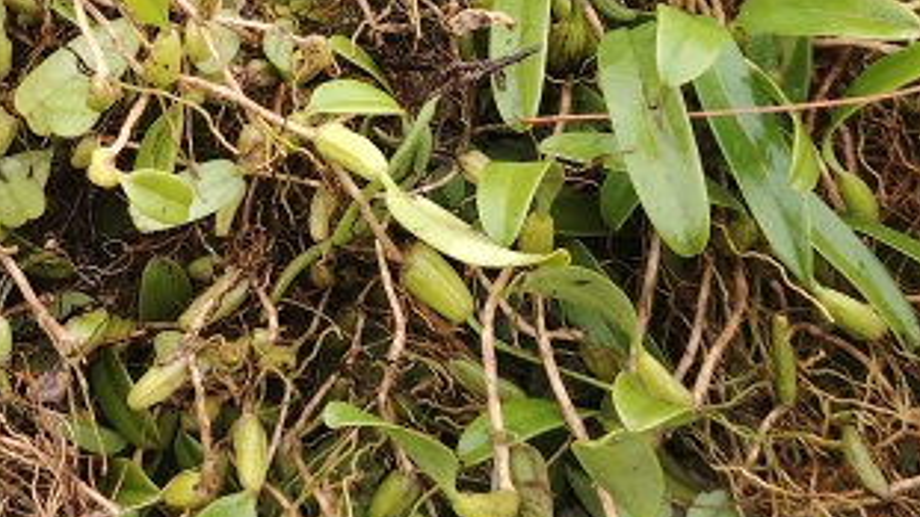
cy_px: -136
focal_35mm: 87
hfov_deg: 23.9
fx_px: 2123
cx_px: 136
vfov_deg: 13.5
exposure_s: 1/100
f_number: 1.75
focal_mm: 5.25
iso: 144
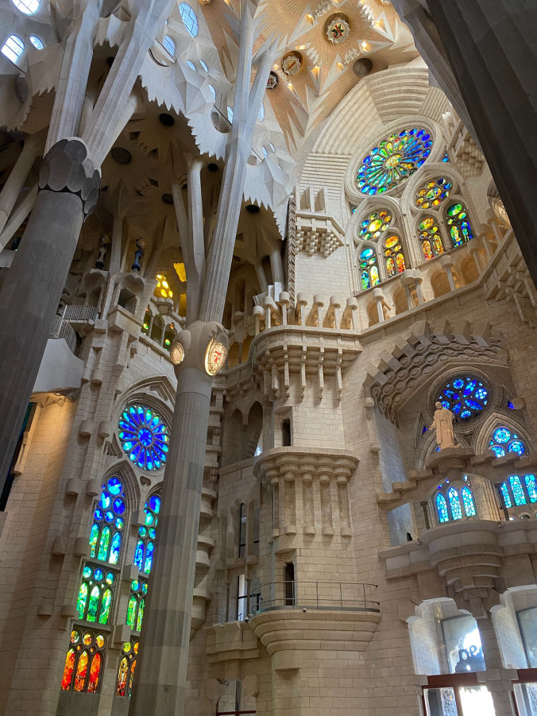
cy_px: 358
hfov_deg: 53.1
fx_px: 538
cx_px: 268
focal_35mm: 26
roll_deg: +0.1
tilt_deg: +36.8
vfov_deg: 67.3
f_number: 1.8
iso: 125
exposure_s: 1/50
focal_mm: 4.25
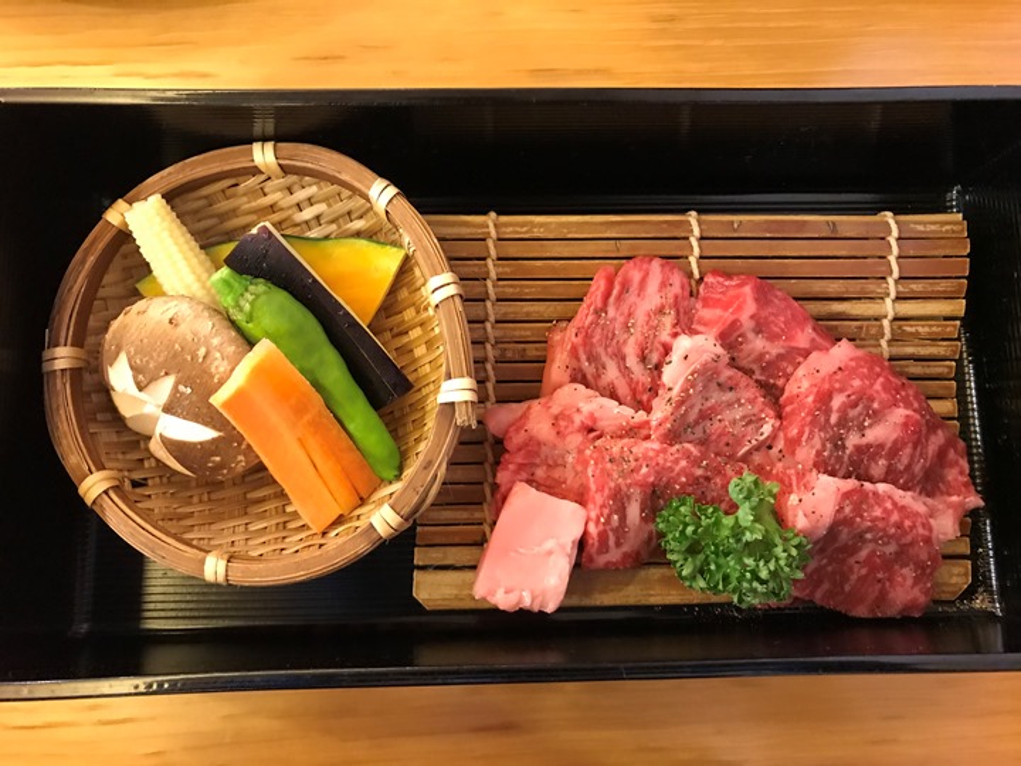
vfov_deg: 49.7
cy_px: 383
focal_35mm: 28
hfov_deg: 63.4
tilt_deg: -81.4
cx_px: 510
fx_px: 826
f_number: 1.8
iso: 80
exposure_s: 1/5
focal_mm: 3.99
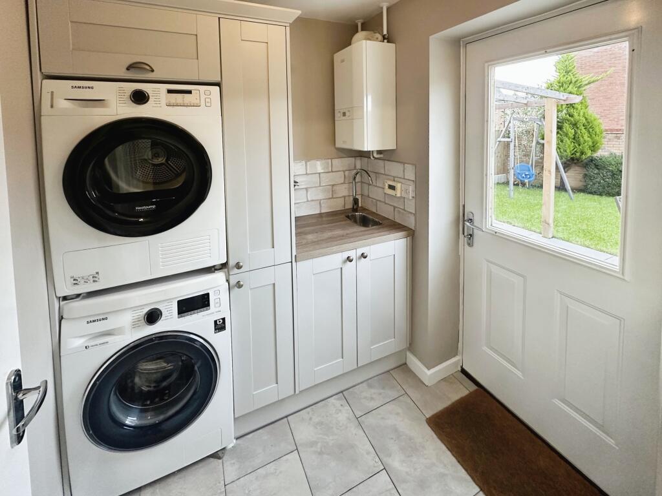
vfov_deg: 85.7
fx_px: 268
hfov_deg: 102.1
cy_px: 248
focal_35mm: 14
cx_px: 331
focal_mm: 2.22
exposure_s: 1/100
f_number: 2.2
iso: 250
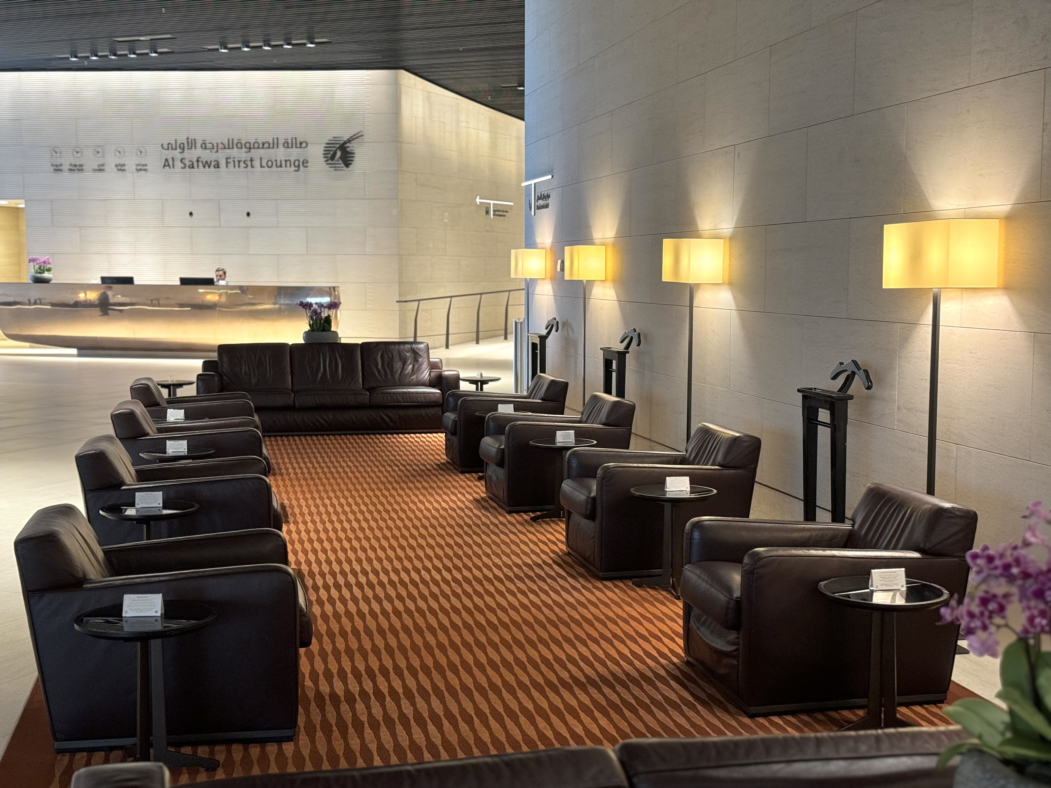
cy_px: 394
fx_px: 1457
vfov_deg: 30.3
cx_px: 526
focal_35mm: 48
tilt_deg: -5.8
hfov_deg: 39.7
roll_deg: +0.3
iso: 160
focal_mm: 6.86
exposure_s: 1/50
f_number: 1.78
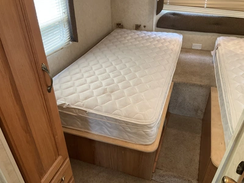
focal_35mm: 29
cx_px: 122
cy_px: 92
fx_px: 204
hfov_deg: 61.7
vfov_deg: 48.2
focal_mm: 3
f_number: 1.8
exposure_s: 1/60
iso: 160
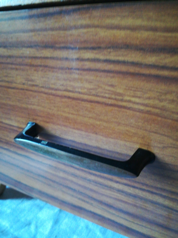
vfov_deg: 67.3
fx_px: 178
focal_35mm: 26
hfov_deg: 53.1
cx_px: 89
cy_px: 119
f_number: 2.2
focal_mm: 3.83
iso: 640
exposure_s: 1/20
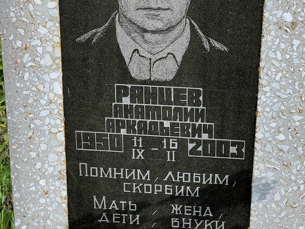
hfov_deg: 23.6
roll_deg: +0.2
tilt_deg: -22.6
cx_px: 149
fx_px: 732
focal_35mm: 83
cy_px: 121
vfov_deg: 17.8
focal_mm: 9
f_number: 2.8
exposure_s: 1/276
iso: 32
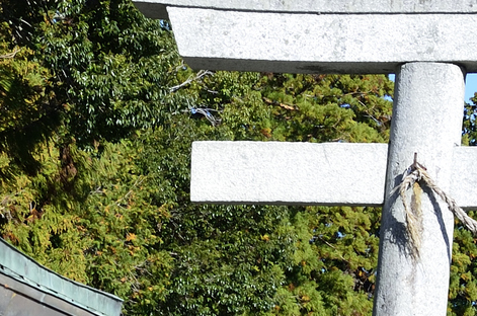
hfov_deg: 12.6
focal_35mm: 159
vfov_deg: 8.4
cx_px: 562
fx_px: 2104
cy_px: 474
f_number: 8
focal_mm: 25
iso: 125
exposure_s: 1/250
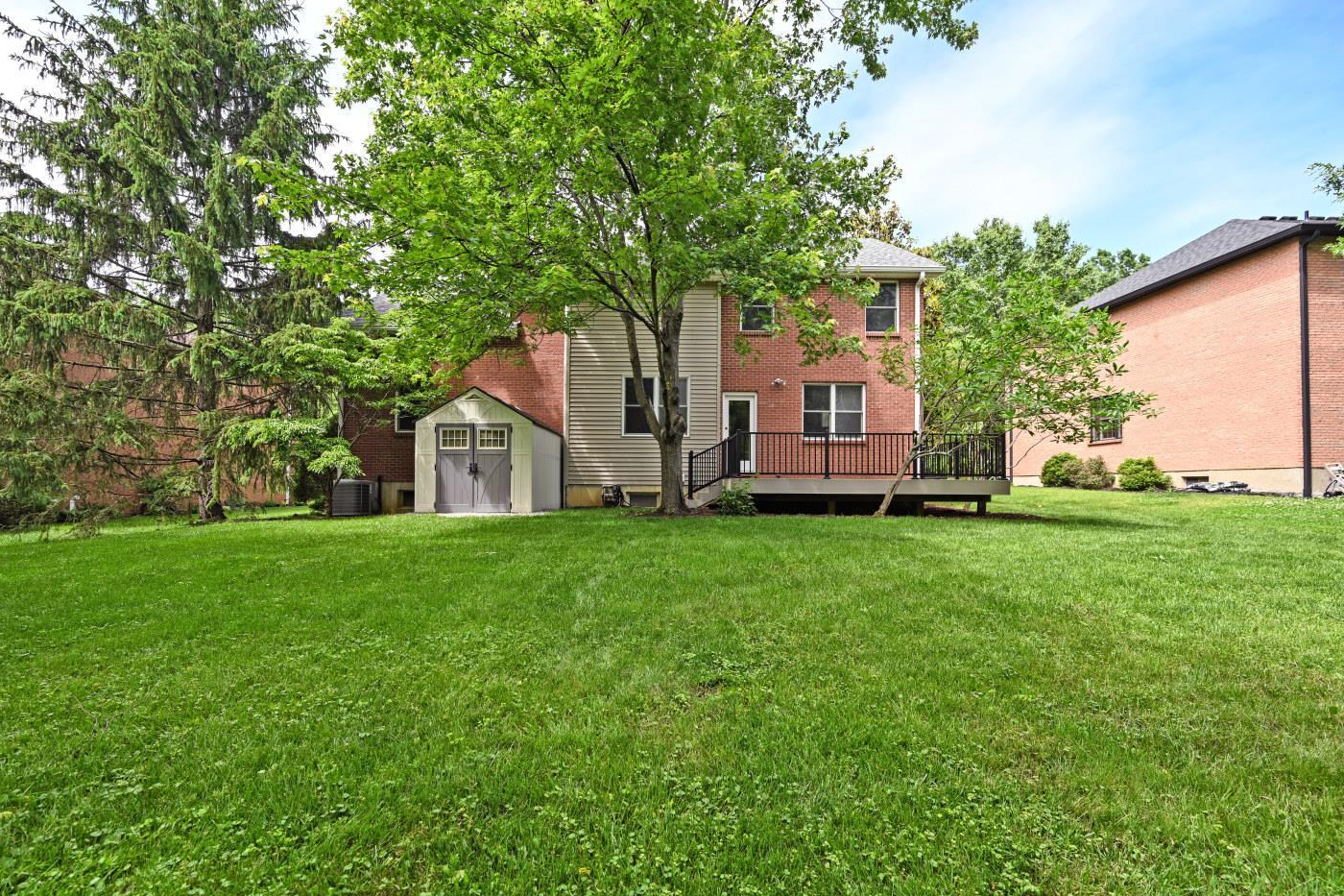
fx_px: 560
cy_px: 472
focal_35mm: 15
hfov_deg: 100.4
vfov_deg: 77.2
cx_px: 665
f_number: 5.6
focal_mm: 14
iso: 180
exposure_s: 1/250
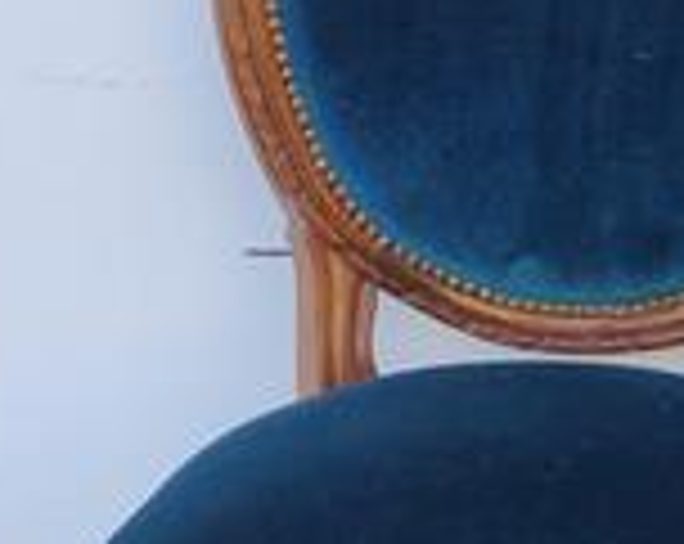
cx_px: 1084
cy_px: 454
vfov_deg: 7.2
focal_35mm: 214
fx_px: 4324
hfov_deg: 8.8
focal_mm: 6
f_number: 2.4
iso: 64
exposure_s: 1/120
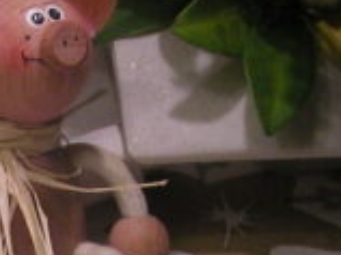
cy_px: 456
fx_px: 1770
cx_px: -35
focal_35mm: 180
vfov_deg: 8.0
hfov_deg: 10.9
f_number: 2.7
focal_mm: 5.6
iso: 100
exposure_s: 1/78
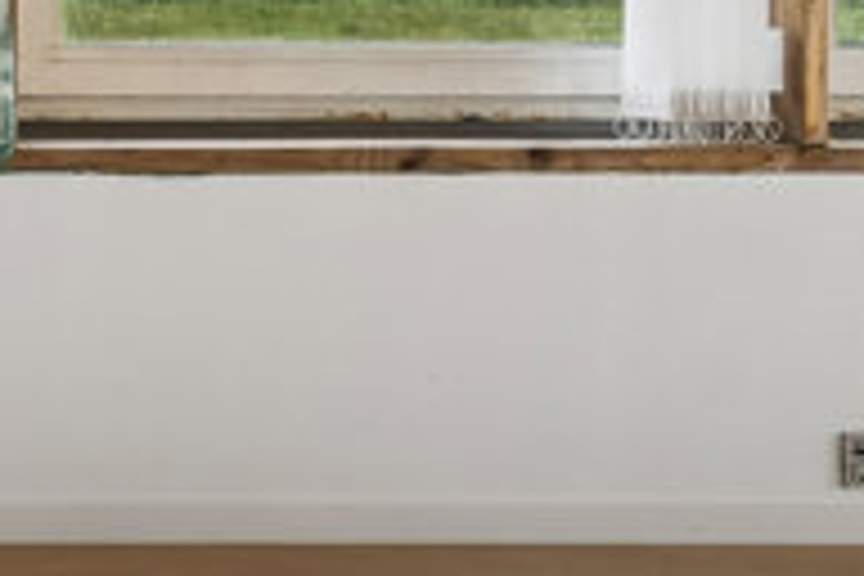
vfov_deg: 13.5
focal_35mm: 100
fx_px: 2400
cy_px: -11
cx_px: -868
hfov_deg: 15.9
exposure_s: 1/40
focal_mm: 16
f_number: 8
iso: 200
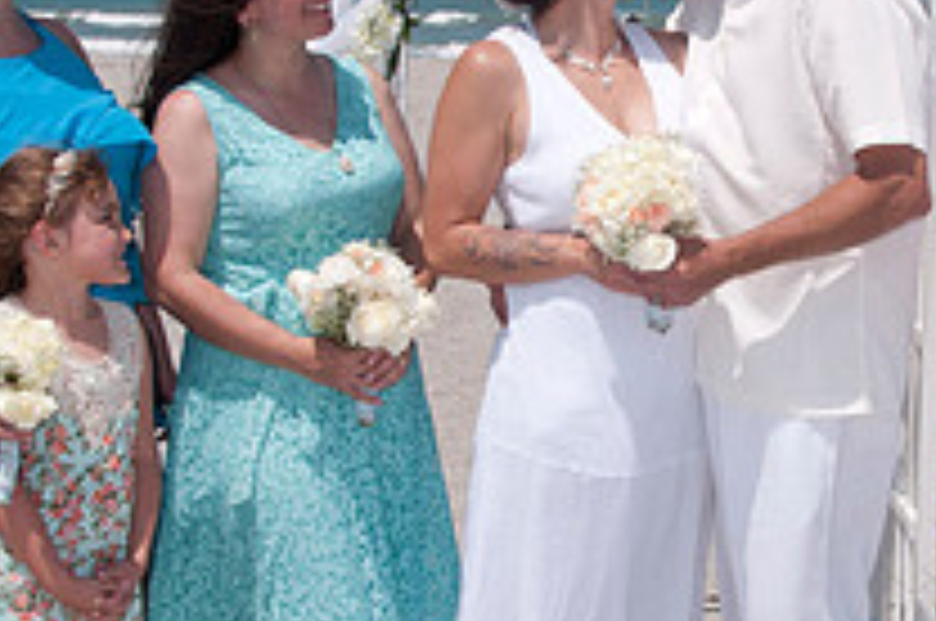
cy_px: 259
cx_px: 720
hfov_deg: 21.9
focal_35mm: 92
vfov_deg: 14.8
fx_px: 2388
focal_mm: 22
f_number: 13
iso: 100
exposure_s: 1/250
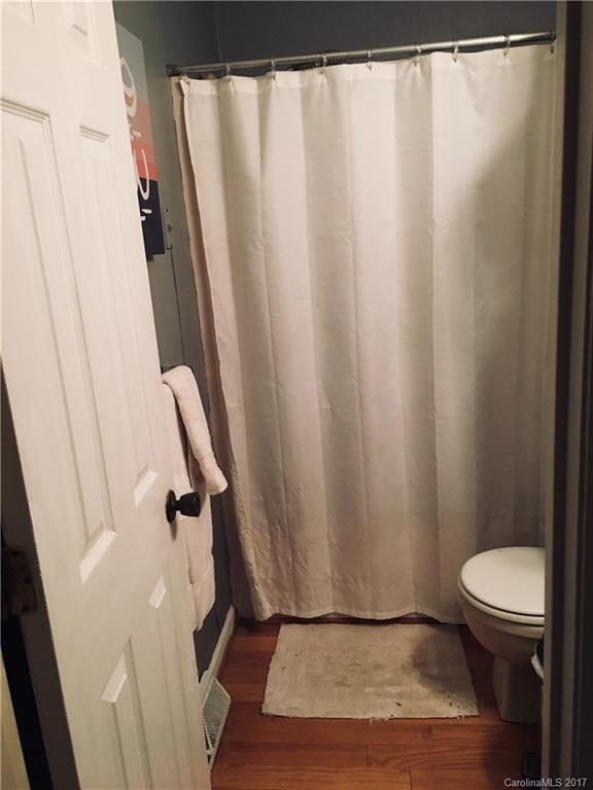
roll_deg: +4.7
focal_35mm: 29
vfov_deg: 61.7
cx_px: 296
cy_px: 395
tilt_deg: -15.2
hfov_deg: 48.2
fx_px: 662
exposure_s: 1/24
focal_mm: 4.15
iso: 200
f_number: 2.2
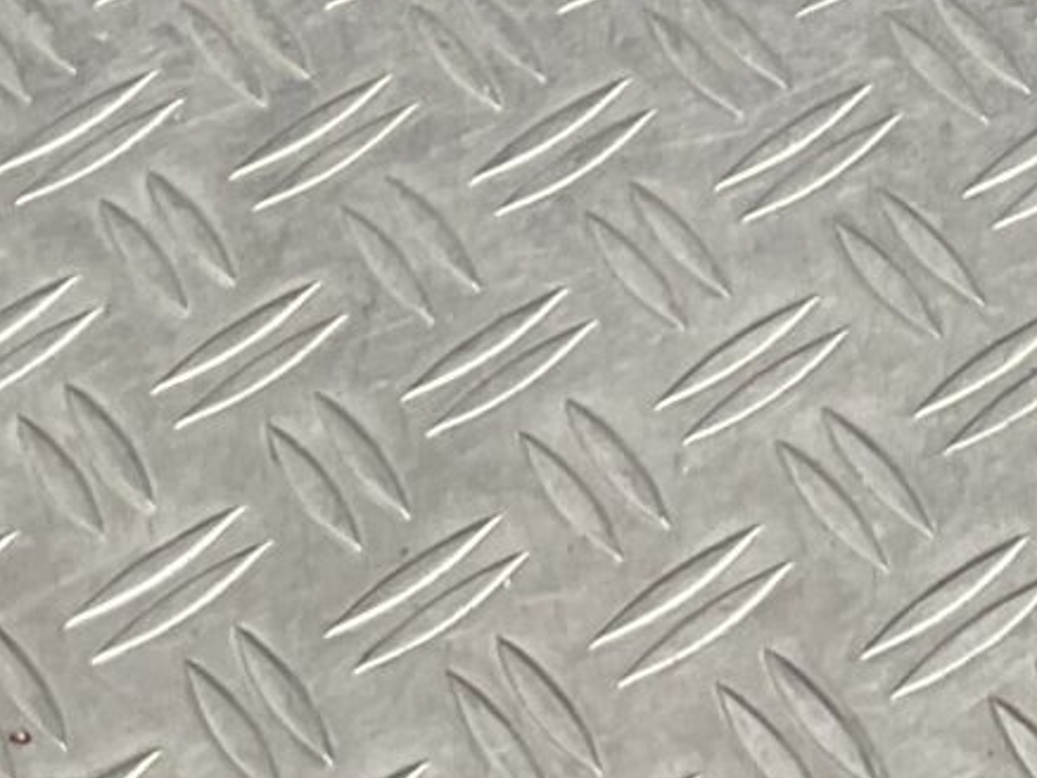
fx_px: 5094
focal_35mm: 170
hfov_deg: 11.4
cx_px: 1213
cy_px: -595
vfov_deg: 8.4
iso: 50
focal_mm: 3
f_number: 1.8
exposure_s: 1/50
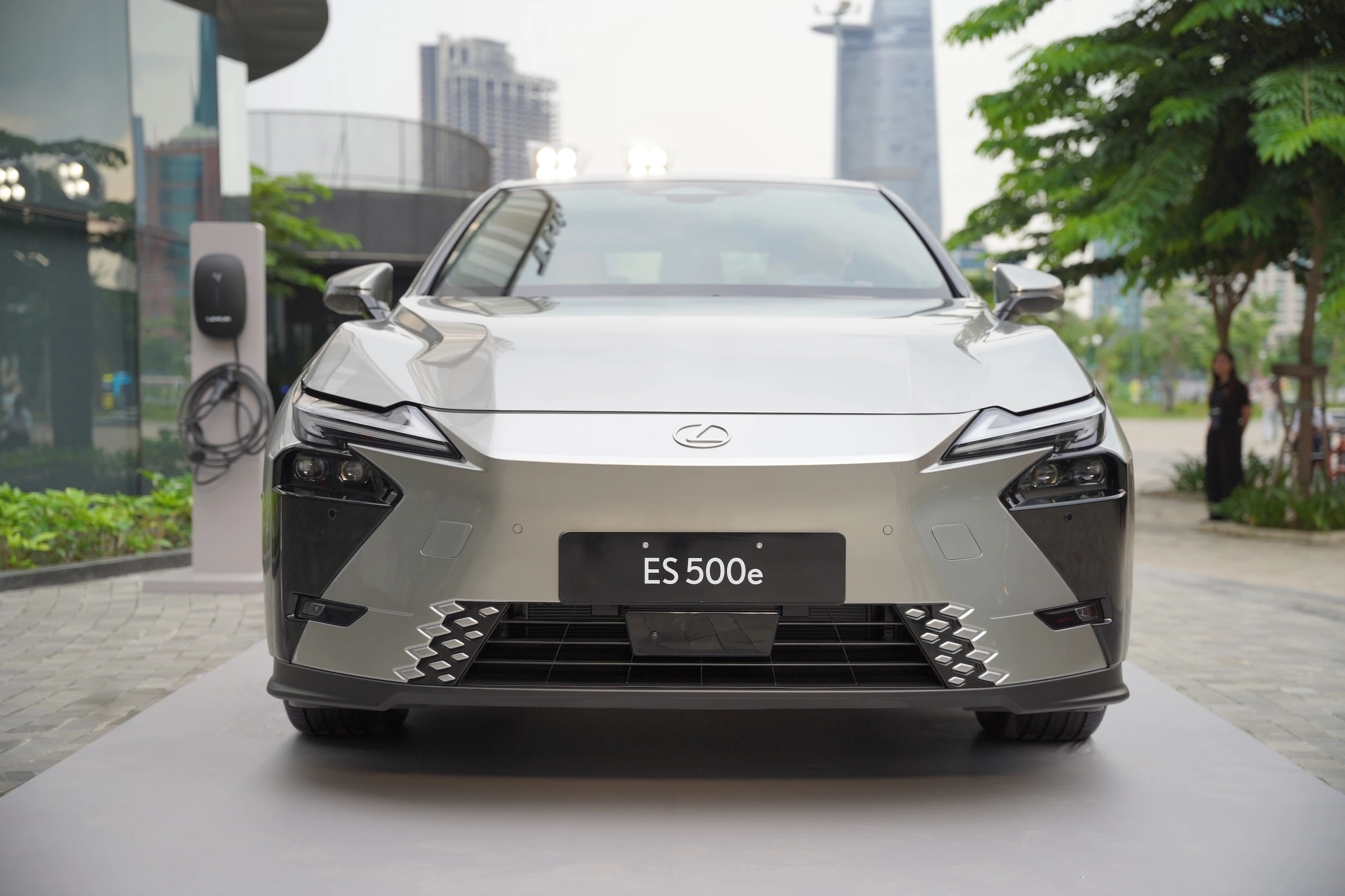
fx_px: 1737
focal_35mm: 46
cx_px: 672
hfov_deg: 42.3
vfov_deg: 28.9
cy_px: 448
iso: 500
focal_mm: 46.5
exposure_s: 1/500
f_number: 2.8
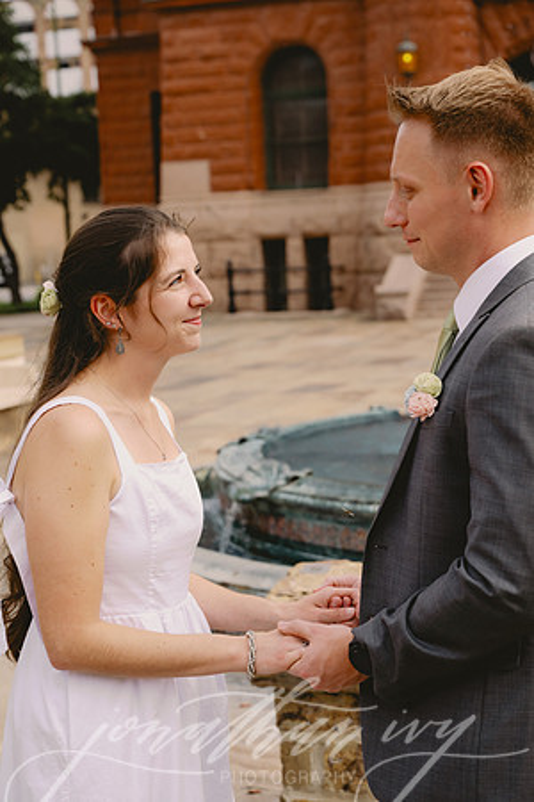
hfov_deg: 20.9
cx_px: 267
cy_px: 401
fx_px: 1446
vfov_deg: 31.0
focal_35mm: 65
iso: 500
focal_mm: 65
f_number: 5.6
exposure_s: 1/1600
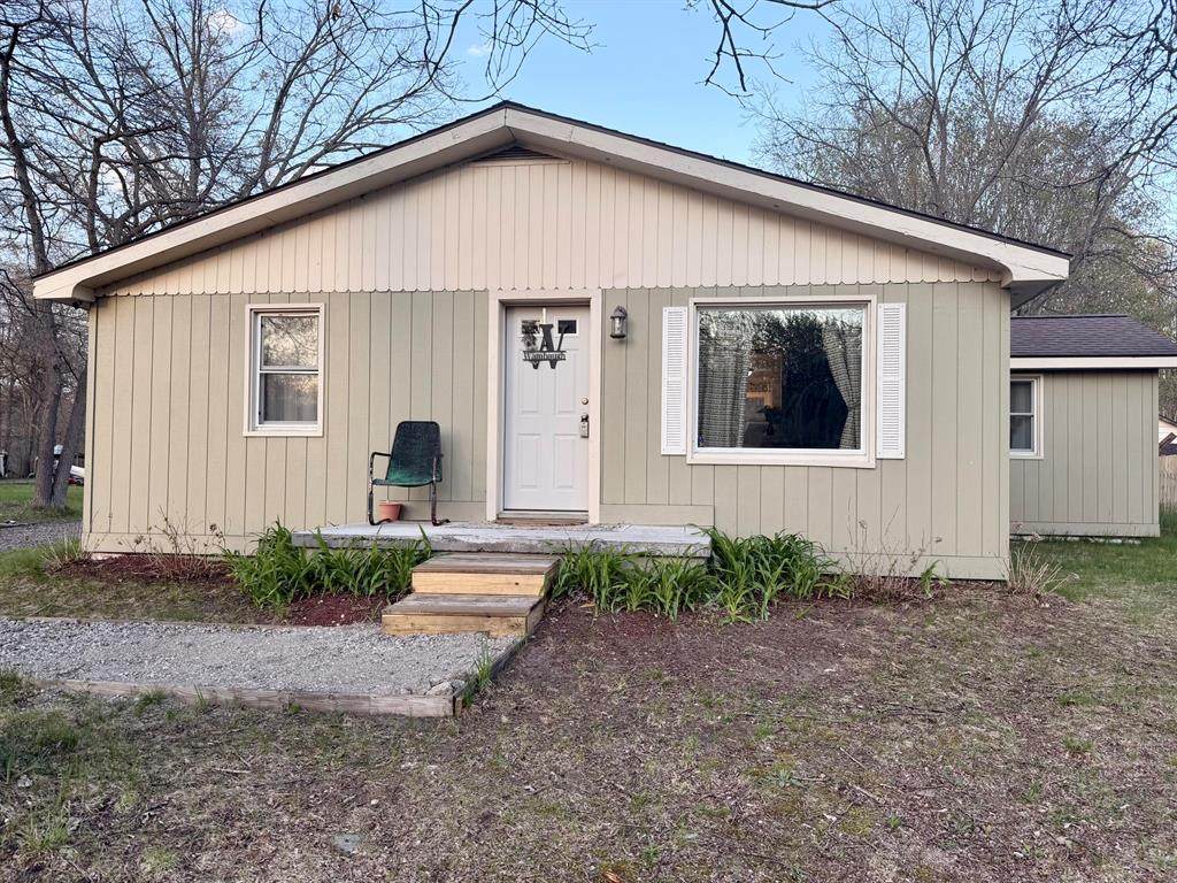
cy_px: 442
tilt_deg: +1.9
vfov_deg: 56.8
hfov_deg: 71.6
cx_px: 588
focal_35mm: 24
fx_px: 816
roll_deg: +1.4
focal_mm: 6.76
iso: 80
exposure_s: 1/176
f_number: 1.78
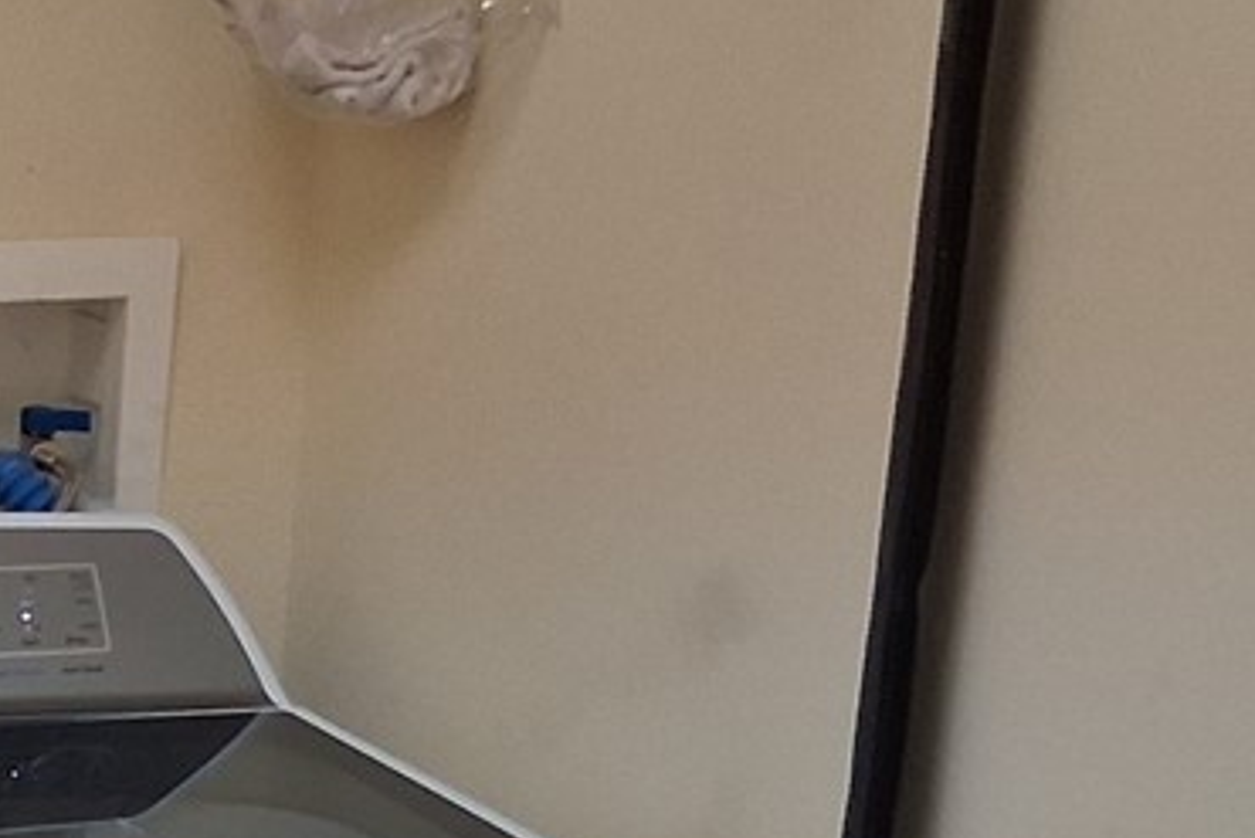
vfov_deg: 11.5
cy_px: 1025
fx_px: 4080
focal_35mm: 117
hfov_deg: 15.5
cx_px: -855
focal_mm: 3.98
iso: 400
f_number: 1.8
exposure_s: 1/50
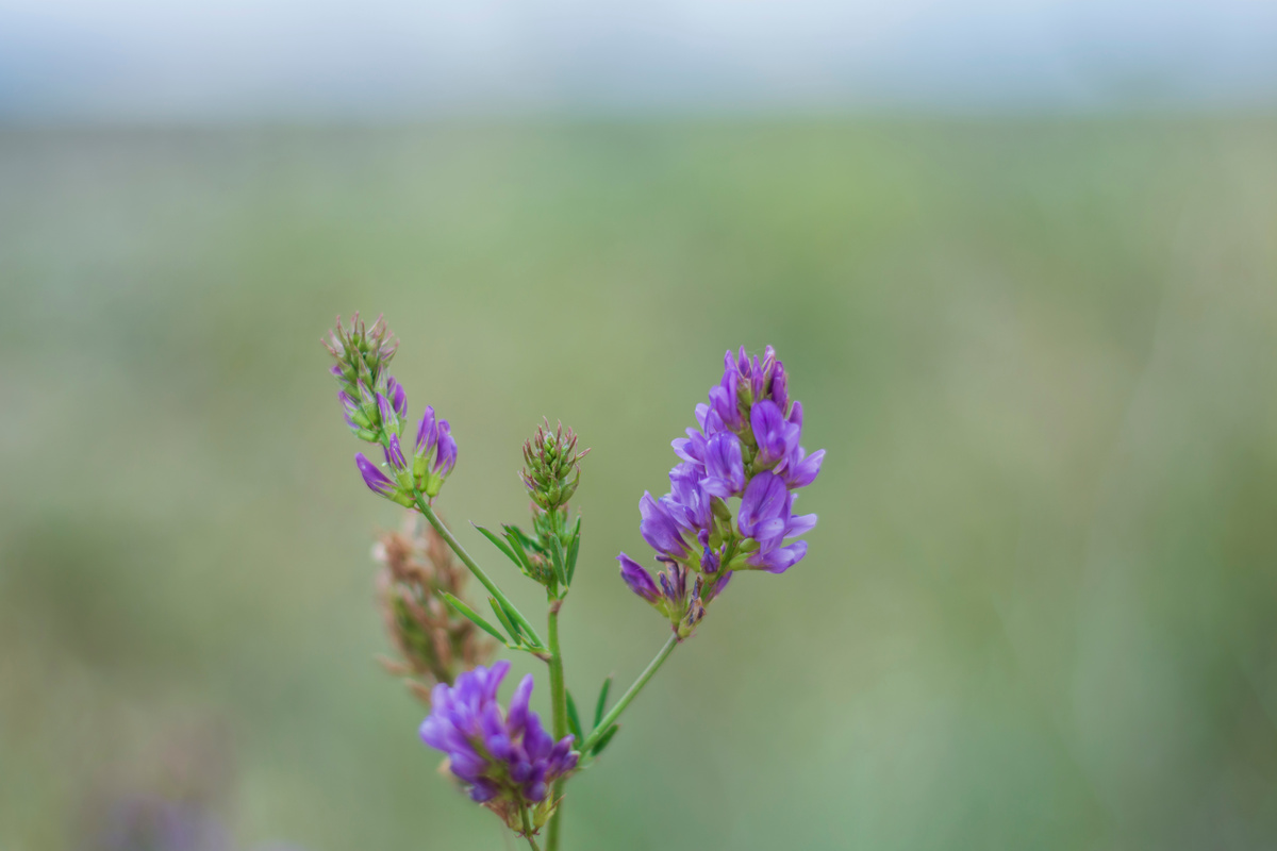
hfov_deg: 27.0
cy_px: 426
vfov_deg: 18.2
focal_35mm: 75
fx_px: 2660
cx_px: 638
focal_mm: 50
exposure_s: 1/1600
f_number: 2.2
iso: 100
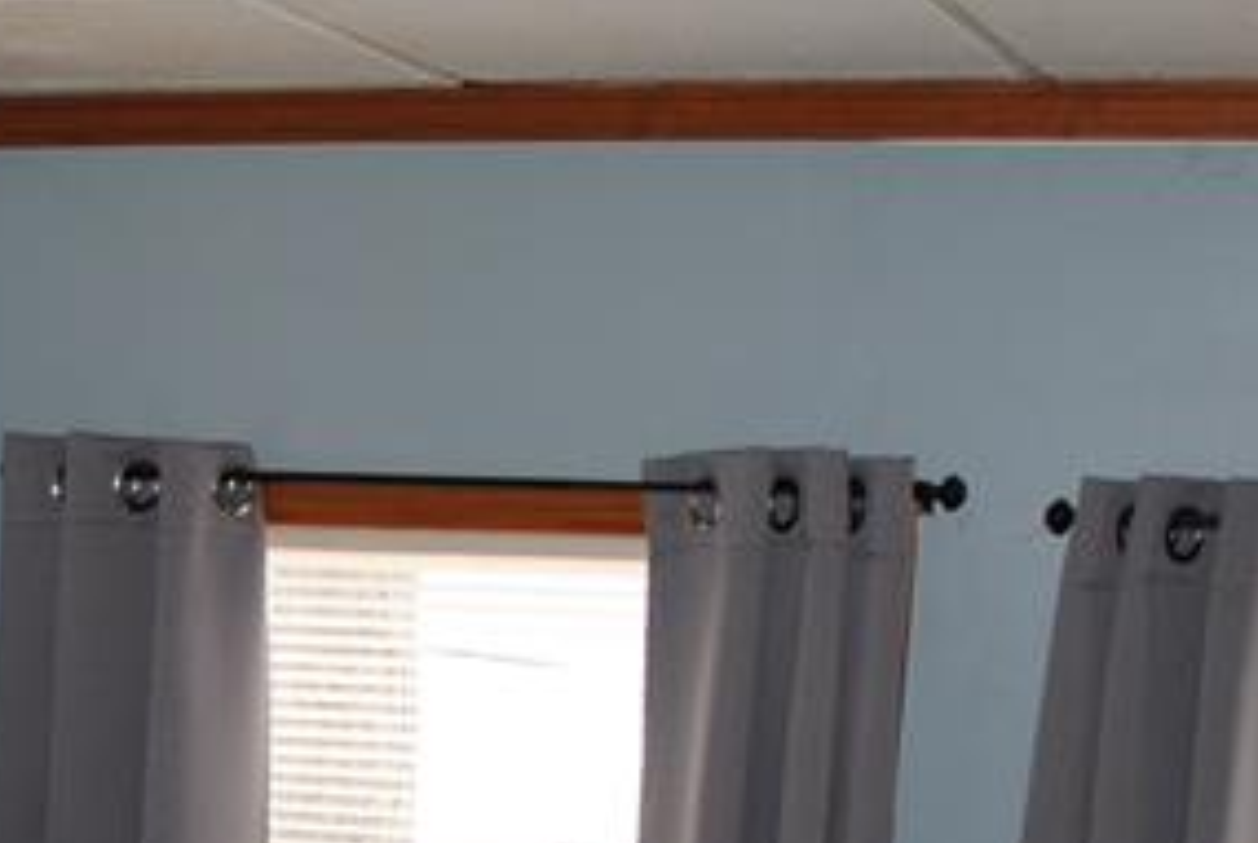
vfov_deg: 13.2
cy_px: 1366
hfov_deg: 20.2
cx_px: -66
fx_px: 3395
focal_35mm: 97
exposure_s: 1/60
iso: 200
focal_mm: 18
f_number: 3.5
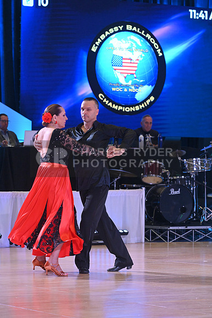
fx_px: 1368
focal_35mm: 155
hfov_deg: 8.9
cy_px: 159
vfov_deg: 13.2
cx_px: 106
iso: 4000
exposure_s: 1/400
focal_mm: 155
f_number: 5
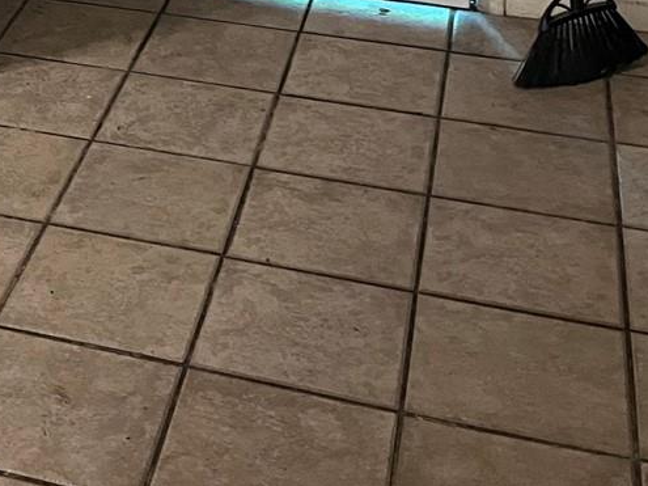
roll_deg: +2.0
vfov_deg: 15.8
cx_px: -101
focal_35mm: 84
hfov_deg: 21.8
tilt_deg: -13.5
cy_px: -296
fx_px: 1572
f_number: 1.6
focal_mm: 5.1
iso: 400
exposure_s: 1/60
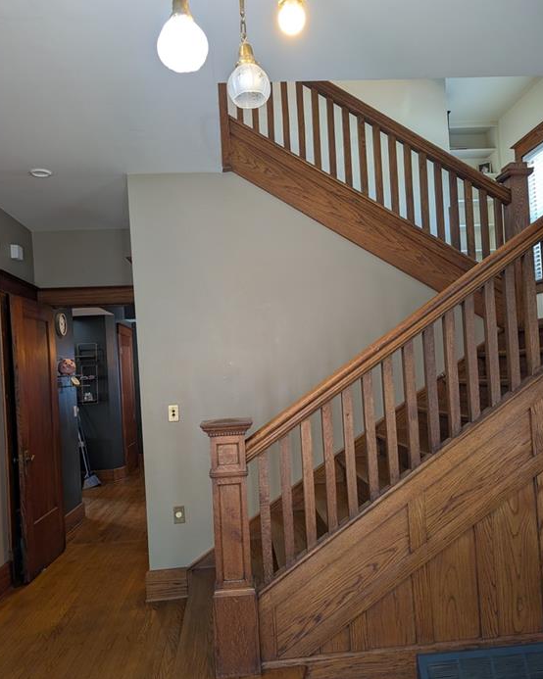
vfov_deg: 66.0
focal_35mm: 26
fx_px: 523
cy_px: 360
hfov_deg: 54.9
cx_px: 272
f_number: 1.68
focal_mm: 6.9
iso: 63
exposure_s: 1/24
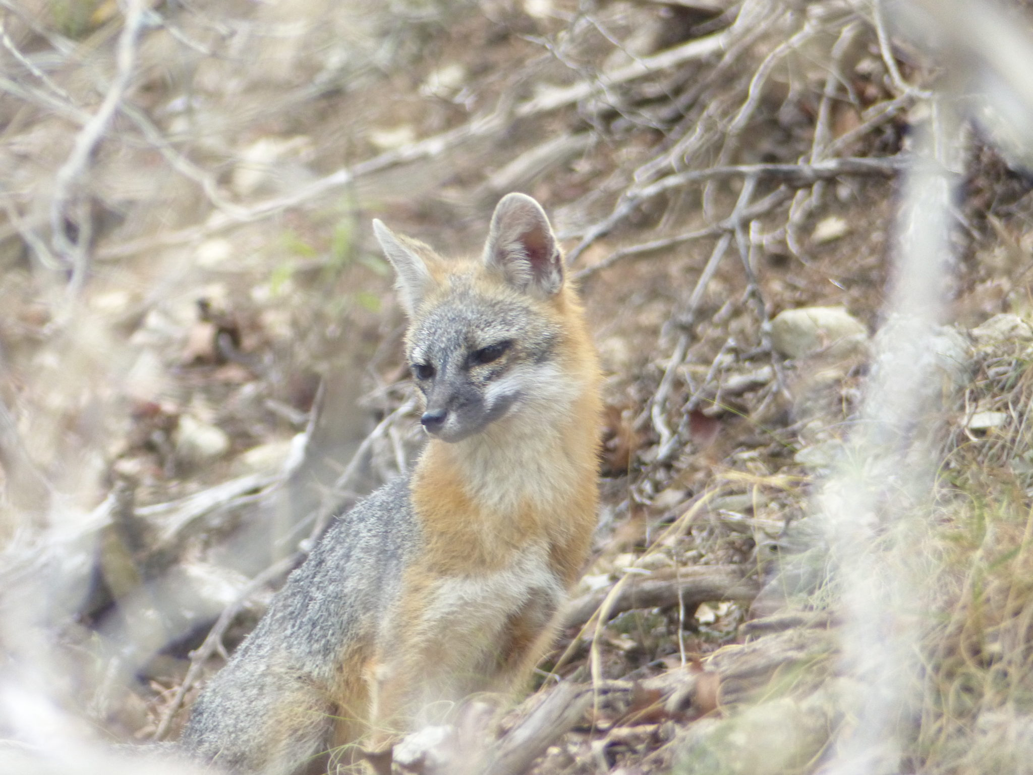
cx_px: 516
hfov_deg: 3.3
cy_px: 388
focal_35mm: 600
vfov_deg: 2.5
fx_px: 17905
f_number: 2.8
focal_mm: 108
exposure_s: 1/200
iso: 400
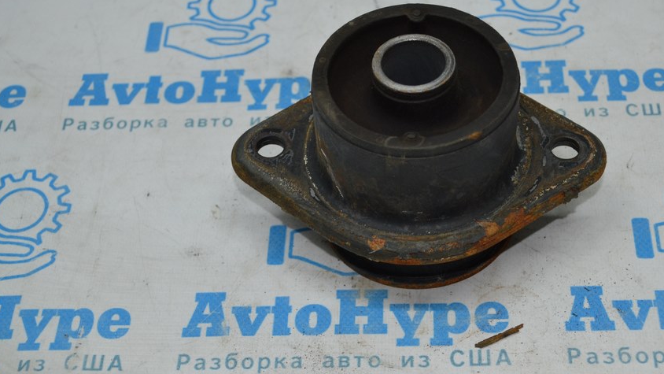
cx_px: 370
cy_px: 227
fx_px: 1074
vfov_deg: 19.7
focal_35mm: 61
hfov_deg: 34.3
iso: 320
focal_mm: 32
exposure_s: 1/125
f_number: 4.8
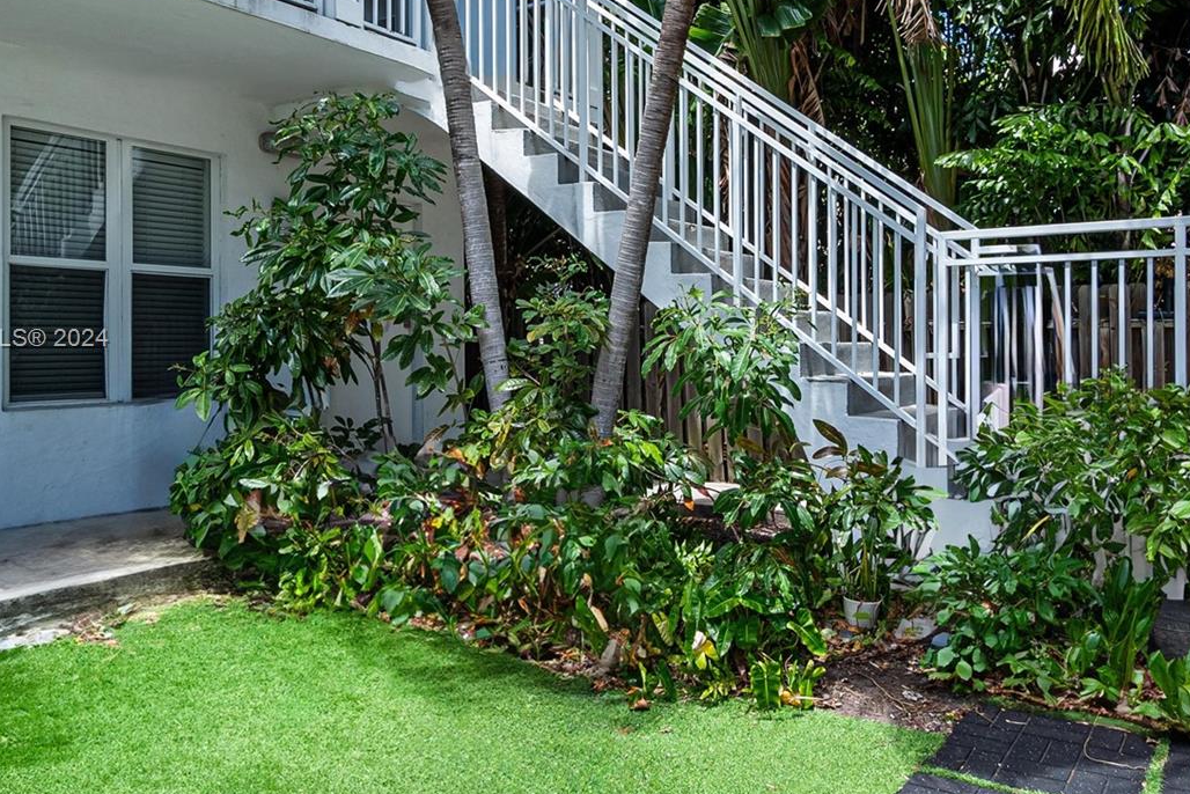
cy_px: 340
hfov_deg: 65.3
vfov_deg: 46.3
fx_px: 926
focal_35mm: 28
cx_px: 664
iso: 100
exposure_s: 1/60
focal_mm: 9
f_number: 6.3
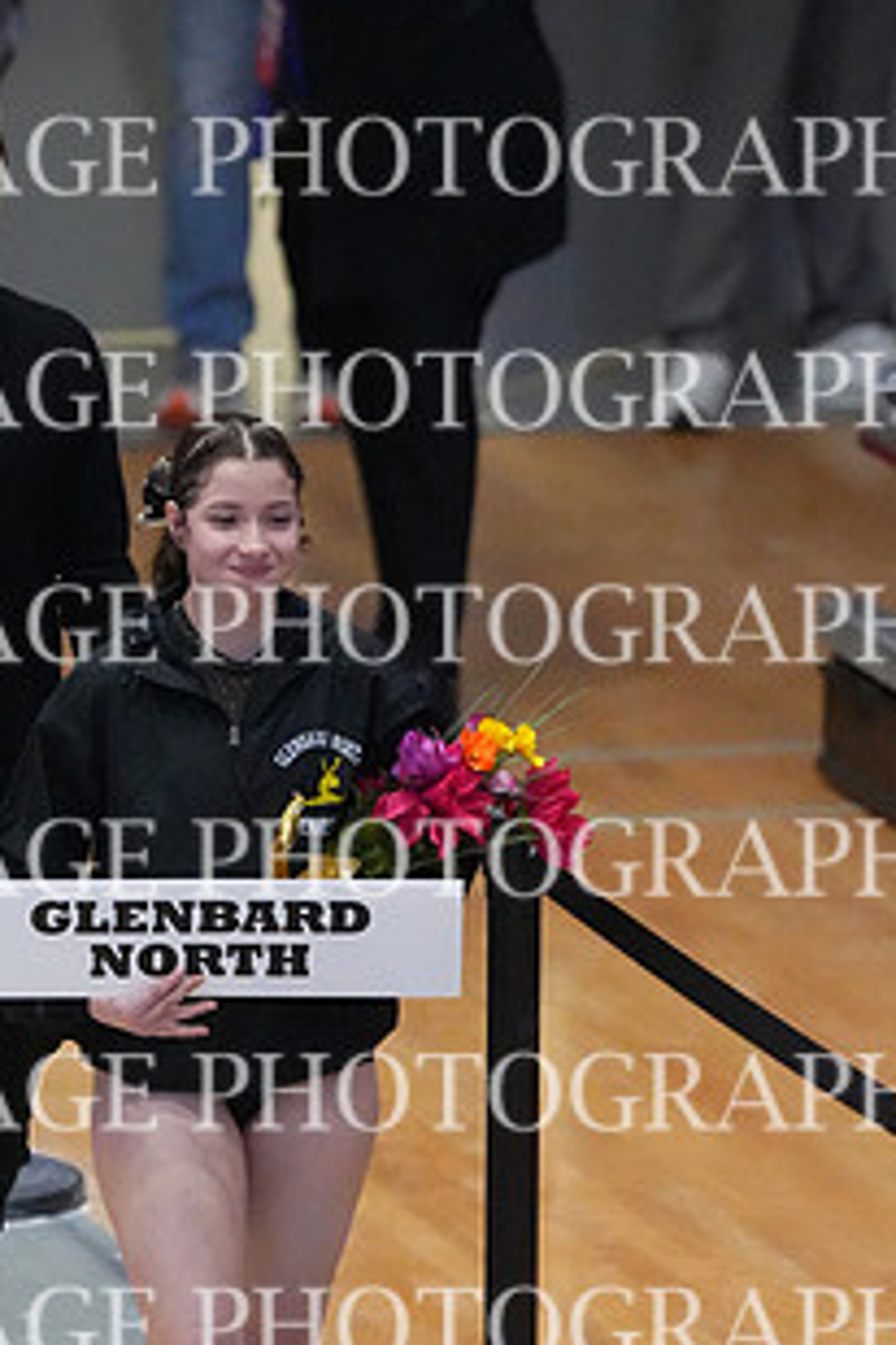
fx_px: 21054
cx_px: 163
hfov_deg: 2.4
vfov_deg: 3.7
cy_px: 975
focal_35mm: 564
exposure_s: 1/1600
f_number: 3.5
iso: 20000
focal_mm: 300
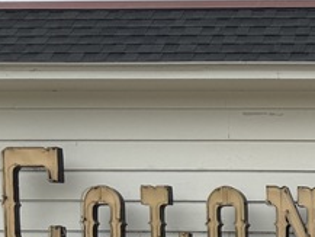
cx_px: 598
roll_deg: -0.8
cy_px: 417
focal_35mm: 113
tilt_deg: -0.6
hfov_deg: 14.8
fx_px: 1029
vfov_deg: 12.1
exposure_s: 1/4673
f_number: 1.78
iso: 80
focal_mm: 6.76
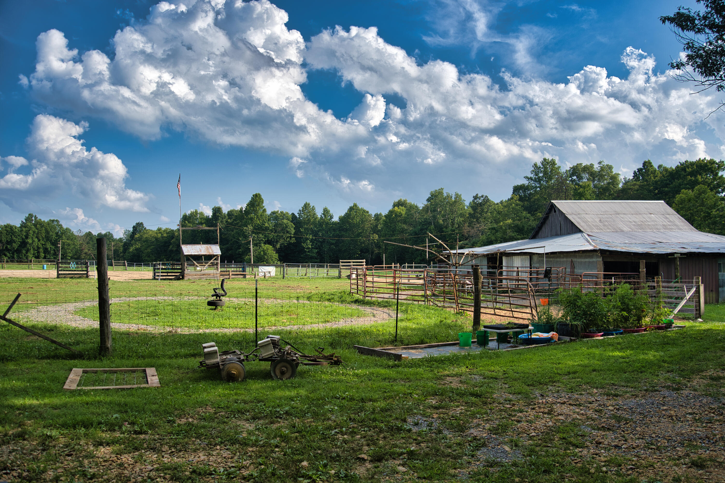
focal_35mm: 28
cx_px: 362
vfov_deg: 46.4
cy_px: 242
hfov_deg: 65.5
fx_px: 564
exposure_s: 1/500
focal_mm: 28
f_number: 5.6
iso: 100
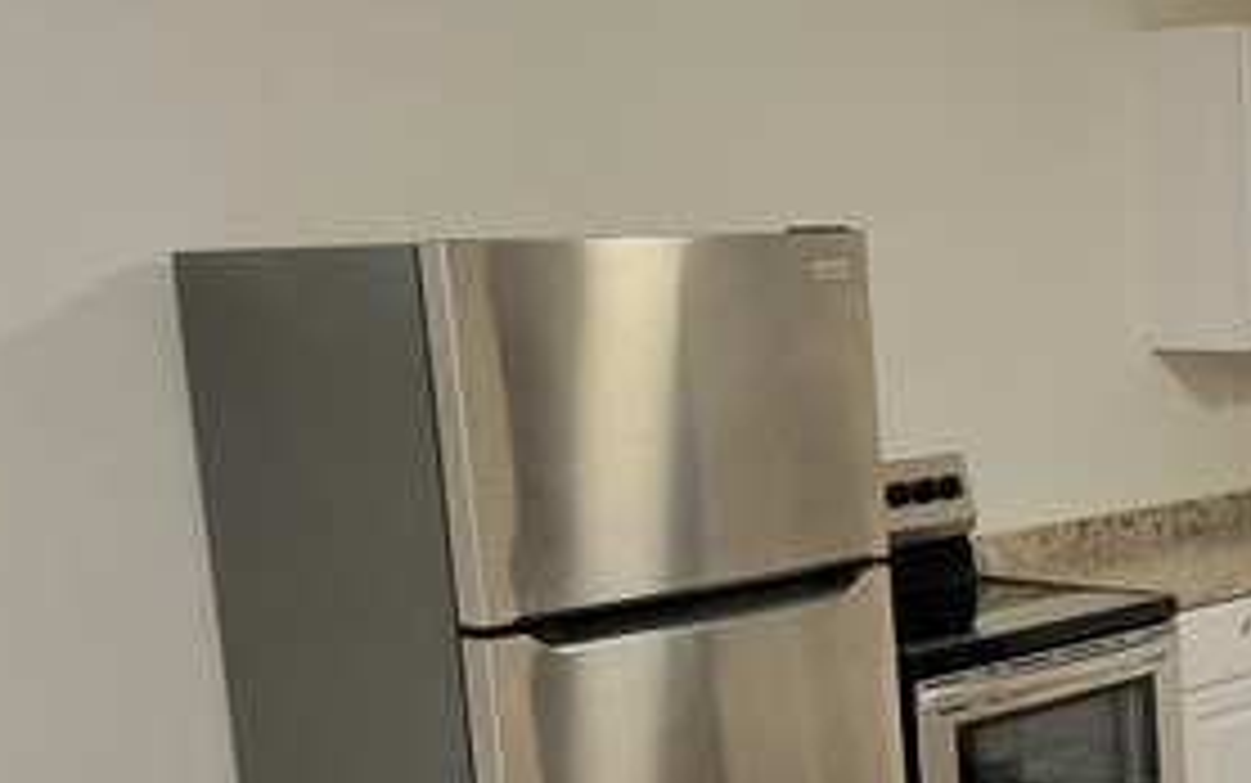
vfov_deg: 19.6
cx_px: 1438
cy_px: 580
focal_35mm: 66
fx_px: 2251
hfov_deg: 27.8
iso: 200
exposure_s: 1/40
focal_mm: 5.4
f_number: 1.8
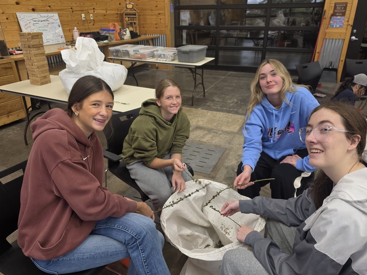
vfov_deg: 58.9
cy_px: 138
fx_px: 244
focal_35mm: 23
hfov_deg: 73.9
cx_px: 184
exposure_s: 1/120
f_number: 1.4
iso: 125
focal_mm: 6.5
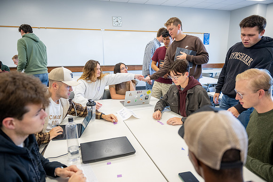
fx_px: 182
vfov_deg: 53.2
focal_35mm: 24
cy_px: 91
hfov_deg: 73.7
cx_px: 136
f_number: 2.8
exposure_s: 1/160
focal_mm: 24
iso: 1000
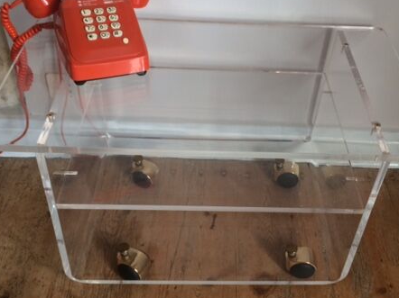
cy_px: 138
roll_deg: -3.7
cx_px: 239
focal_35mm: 42
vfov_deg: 34.3
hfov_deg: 44.6
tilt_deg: -41.2
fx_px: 484
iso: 100
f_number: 2.2
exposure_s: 1/33
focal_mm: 4.15
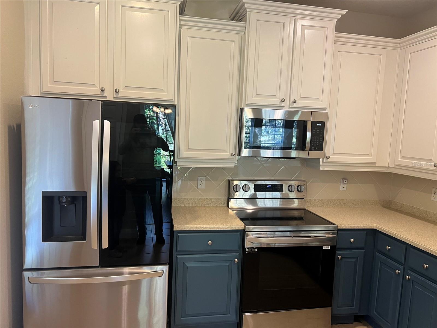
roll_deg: -3.7
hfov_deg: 67.3
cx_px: 218
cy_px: 164
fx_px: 328
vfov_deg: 53.1
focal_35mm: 26
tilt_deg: -6.2
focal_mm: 5.7
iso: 100
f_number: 1.5
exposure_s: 1/60
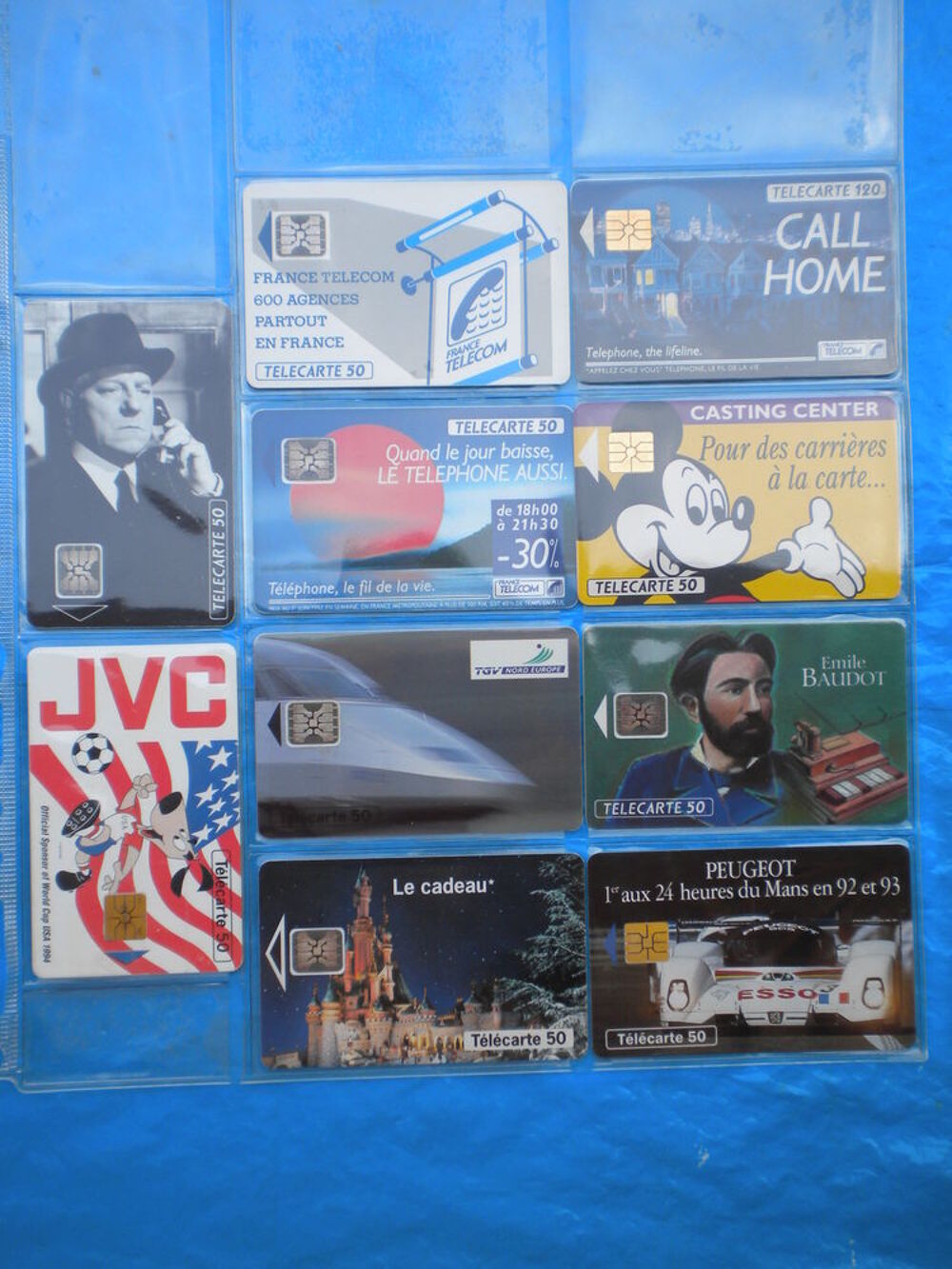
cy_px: 634
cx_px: 476
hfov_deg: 40.7
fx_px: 1283
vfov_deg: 52.6
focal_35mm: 35
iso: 80
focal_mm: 6.3
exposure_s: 1/138
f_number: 4.6
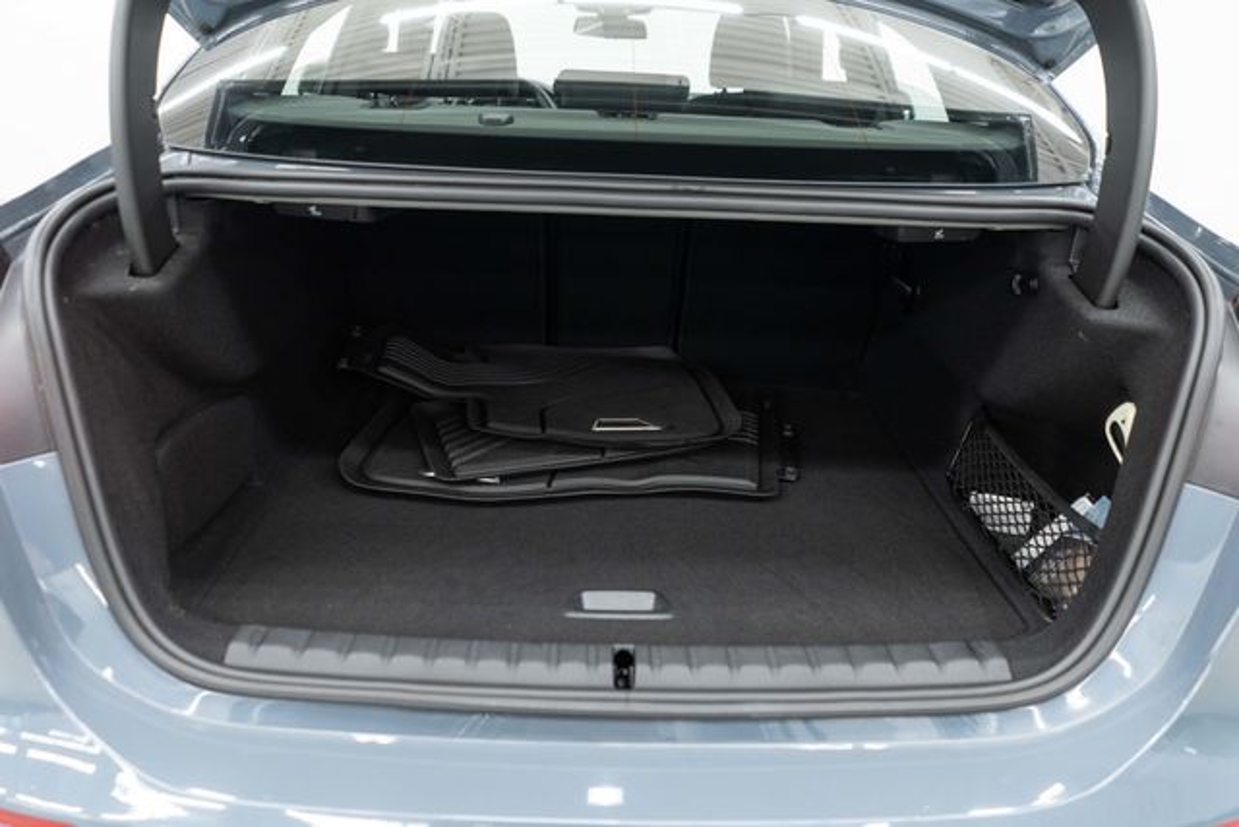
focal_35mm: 28
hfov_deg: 65.5
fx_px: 964
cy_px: 414
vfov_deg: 46.4
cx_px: 620
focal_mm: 28
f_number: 3.2
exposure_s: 1/50
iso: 1000
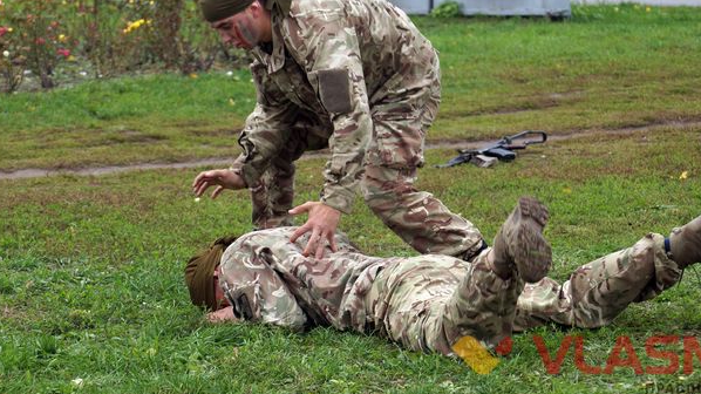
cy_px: 196
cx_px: 381
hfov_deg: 14.6
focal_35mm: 147
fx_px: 2732
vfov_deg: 8.2
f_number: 5.6
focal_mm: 80
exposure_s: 1/125
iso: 125
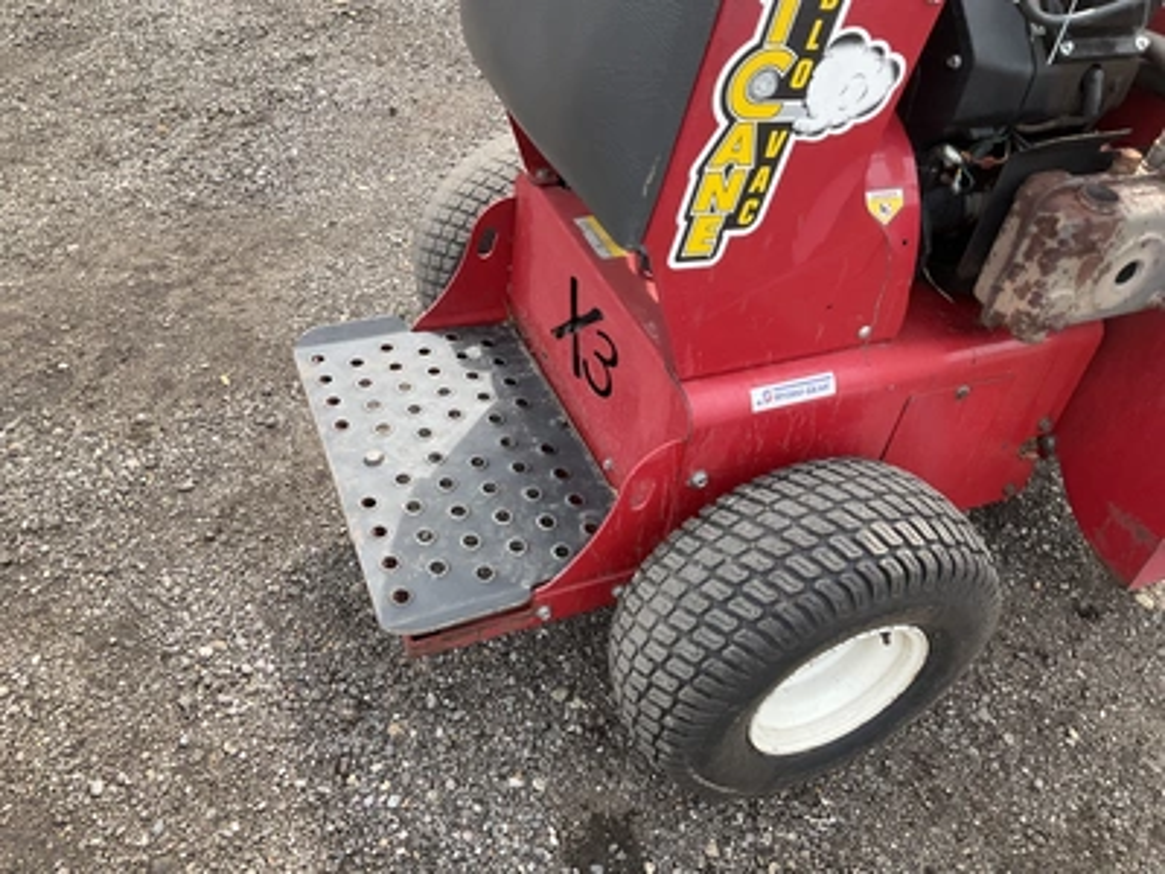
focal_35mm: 29
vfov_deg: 48.2
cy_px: 437
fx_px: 976
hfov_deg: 61.7
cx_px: 582
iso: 25
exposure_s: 1/495
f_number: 1.8
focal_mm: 3
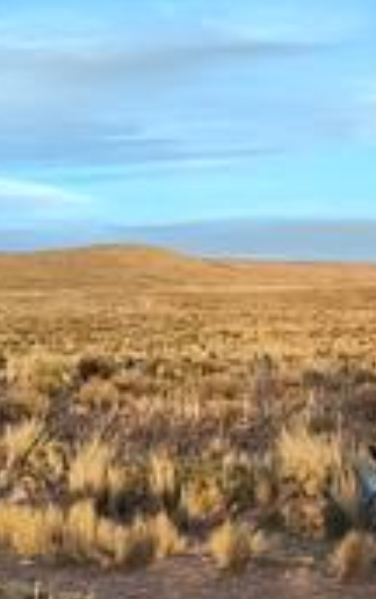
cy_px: 331
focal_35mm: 71
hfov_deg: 16.8
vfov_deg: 28.9
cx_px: 555
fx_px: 1160
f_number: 1.8
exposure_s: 1/146
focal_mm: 3.96
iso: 80
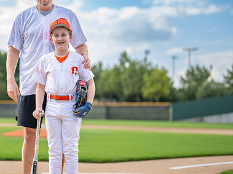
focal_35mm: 89
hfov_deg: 21.8
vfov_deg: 16.6
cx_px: 50
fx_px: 599
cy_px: 85
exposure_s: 1/2500
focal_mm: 50
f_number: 1.2
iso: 100
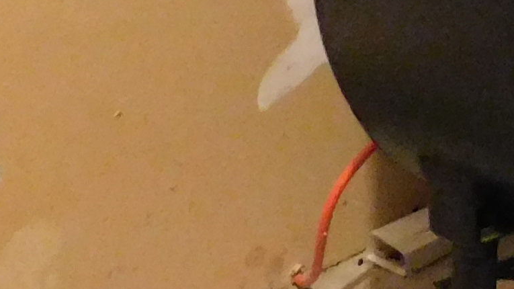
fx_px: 2058
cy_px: -483
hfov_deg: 12.2
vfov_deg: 7.4
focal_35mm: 151
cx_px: 1111
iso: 800
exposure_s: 1/5
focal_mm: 4
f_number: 3
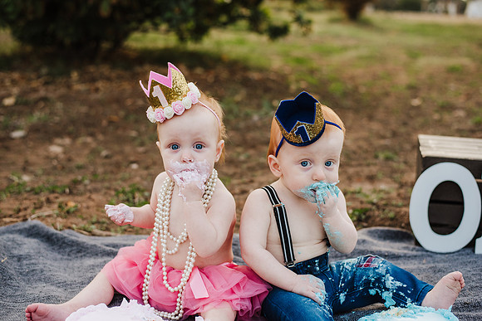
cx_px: 241
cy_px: 160
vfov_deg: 27.0
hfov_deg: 39.6
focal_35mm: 50
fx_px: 670
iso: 400
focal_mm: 50
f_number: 2.8
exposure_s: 1/500
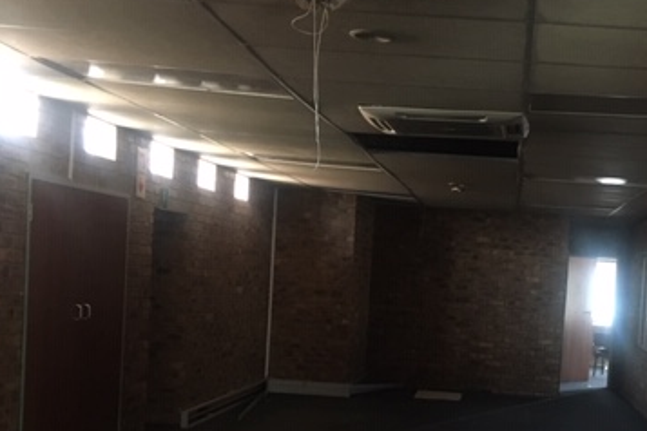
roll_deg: -3.3
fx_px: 970
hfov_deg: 36.0
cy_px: 335
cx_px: 488
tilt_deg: -2.6
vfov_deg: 24.7
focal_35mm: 54
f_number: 2.2
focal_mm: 4.15
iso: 400
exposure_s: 1/17
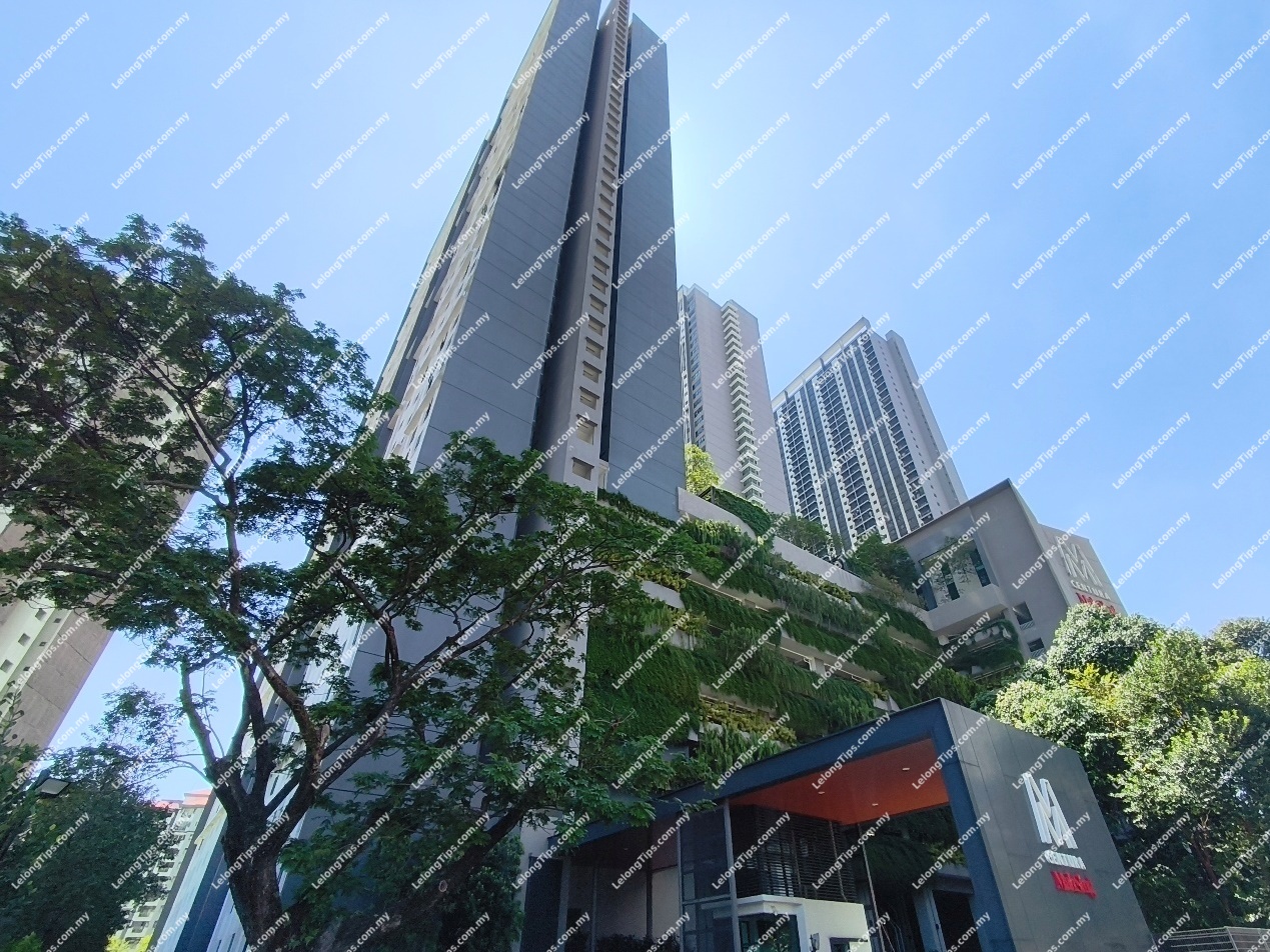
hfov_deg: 98.2
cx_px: 635
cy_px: 476
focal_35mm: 15
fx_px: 550
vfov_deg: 81.8
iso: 50
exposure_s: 1/1307
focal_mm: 1.65
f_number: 2.2
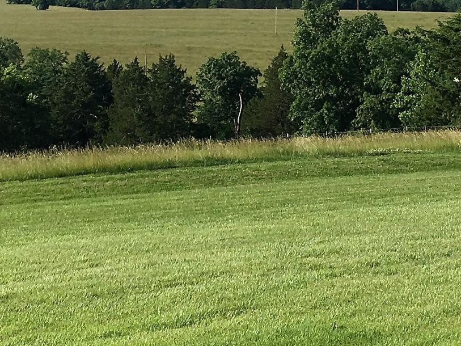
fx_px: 1425
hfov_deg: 18.4
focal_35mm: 107
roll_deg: -1.5
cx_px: 217
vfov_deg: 13.7
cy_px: 5
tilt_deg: +0.0
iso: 25
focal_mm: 4.15
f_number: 2.2
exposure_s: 1/1350
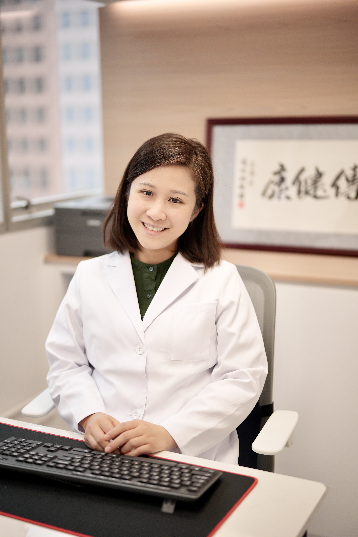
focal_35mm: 50
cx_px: 179
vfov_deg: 39.6
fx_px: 746
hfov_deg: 27.0
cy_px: 268
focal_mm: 50
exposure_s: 1/800
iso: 640
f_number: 1.4
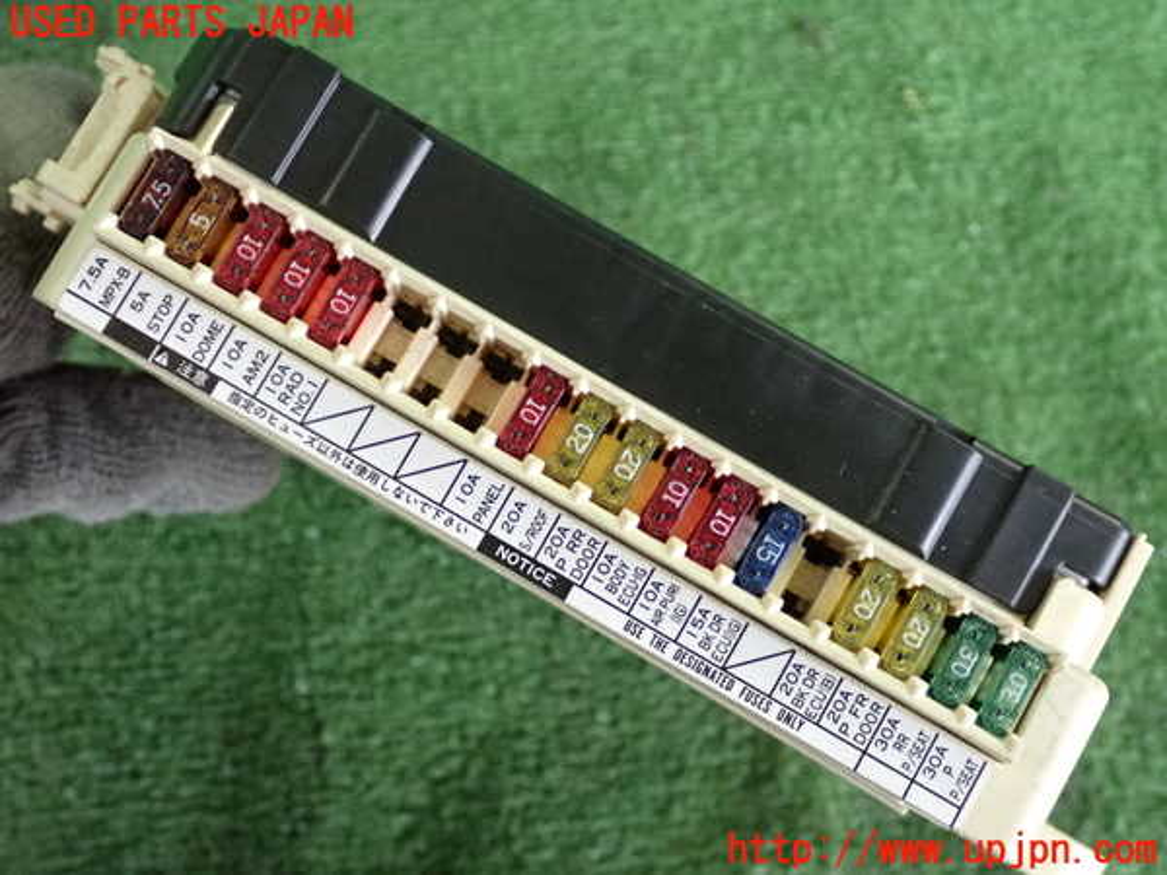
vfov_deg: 32.9
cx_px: 584
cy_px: 438
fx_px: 1483
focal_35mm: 44
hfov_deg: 42.9
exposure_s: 1/125
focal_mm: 7.84
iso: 1250
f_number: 2.9
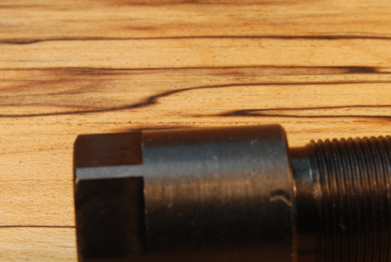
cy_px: 187
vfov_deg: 9.6
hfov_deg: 14.2
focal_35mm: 144
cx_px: 239
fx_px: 1565
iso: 200
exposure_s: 1/13
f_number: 20
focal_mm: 55
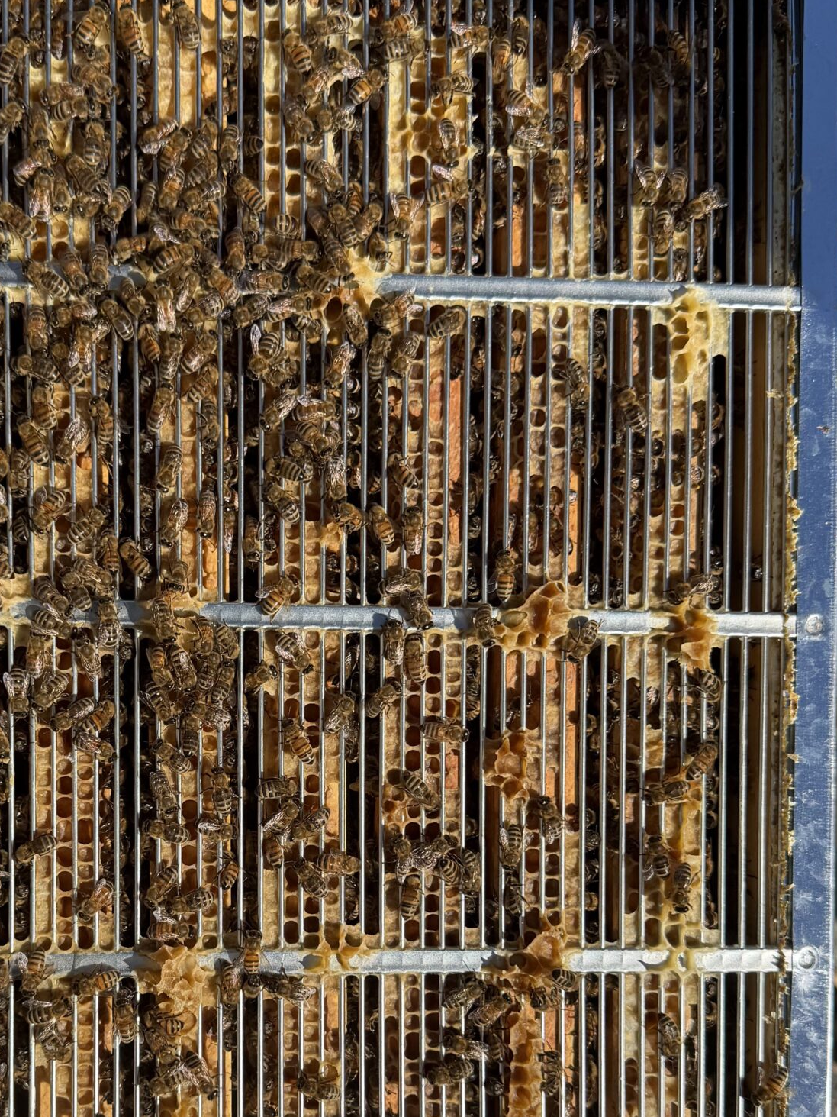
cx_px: 248
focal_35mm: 42
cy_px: 754
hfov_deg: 33.9
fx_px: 1354
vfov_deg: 44.1
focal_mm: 6.76
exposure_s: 1/5714
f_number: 1.78
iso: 80
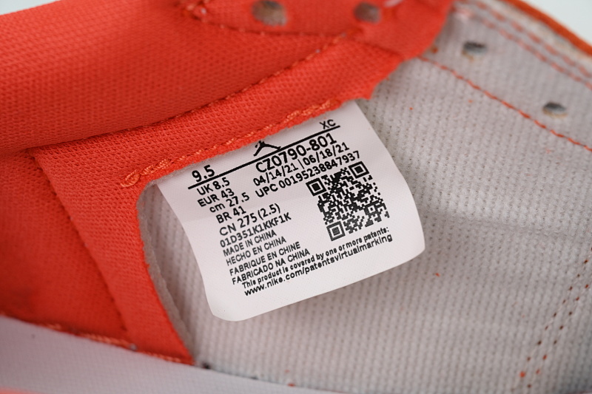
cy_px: 197
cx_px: 296
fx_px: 1973
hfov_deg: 17.1
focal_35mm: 120
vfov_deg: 11.4
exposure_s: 1/100
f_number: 13
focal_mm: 120
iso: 400
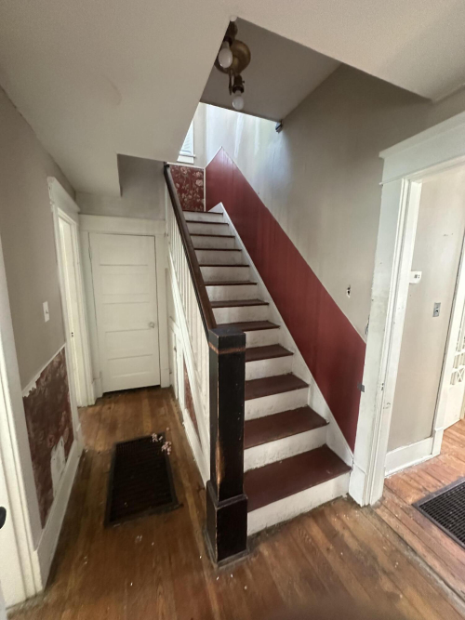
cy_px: 310
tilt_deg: -10.5
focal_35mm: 14
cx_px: 232
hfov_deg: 85.7
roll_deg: -2.1
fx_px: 251
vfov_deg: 102.1
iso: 800
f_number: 2.2
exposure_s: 1/60
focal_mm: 2.22
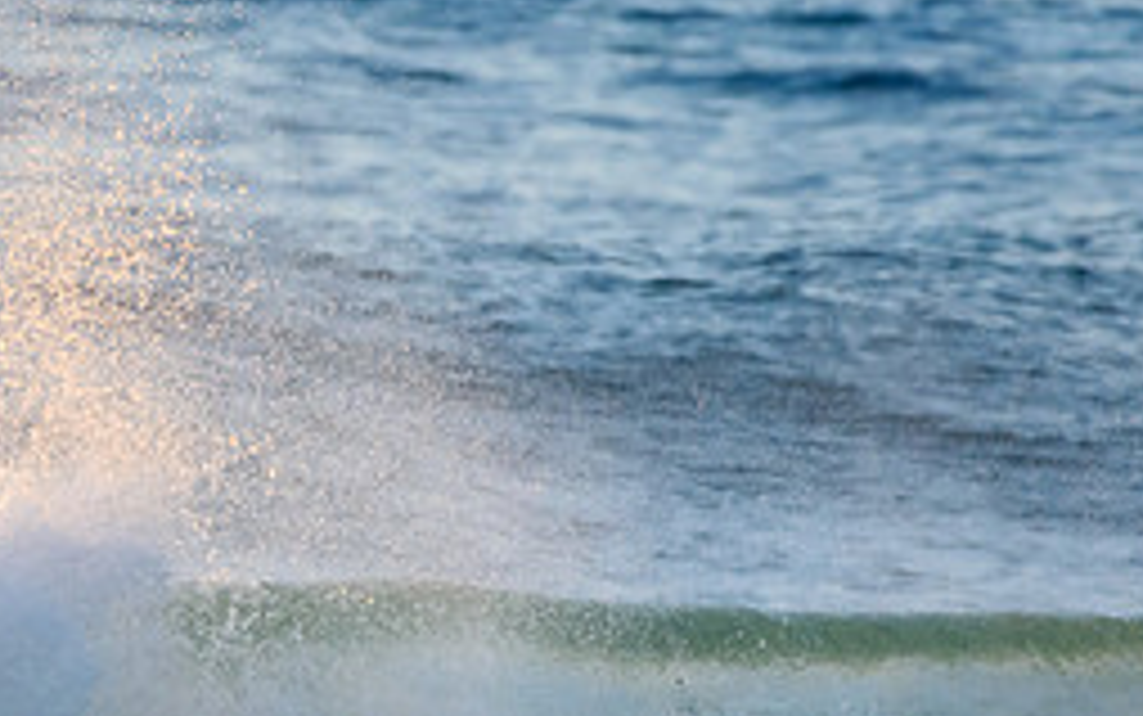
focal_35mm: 1746
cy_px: 718
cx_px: -122
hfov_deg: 1.2
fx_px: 54413
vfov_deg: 0.8
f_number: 5.6
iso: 1600
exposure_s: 1/1600
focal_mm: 500
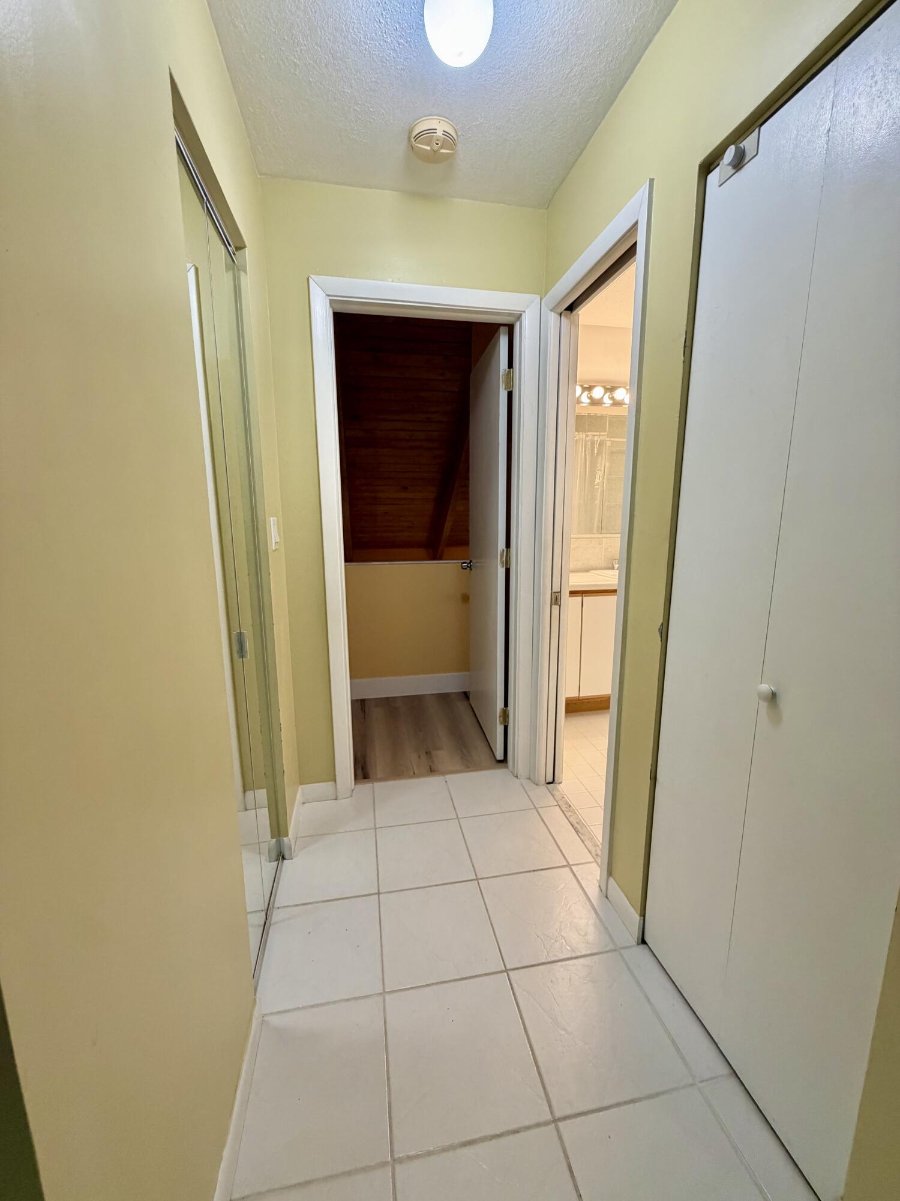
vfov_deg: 102.1
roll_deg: -0.3
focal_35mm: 14
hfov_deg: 85.7
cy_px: 600
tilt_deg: -9.6
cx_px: 450
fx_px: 485
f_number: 2.2
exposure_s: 1/120
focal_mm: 2.22
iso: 200
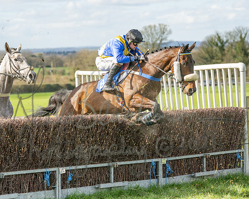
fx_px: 1130
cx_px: 98
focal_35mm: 153
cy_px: 91
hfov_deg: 12.6
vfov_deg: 10.1
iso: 400
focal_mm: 113
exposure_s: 1/1600
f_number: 4
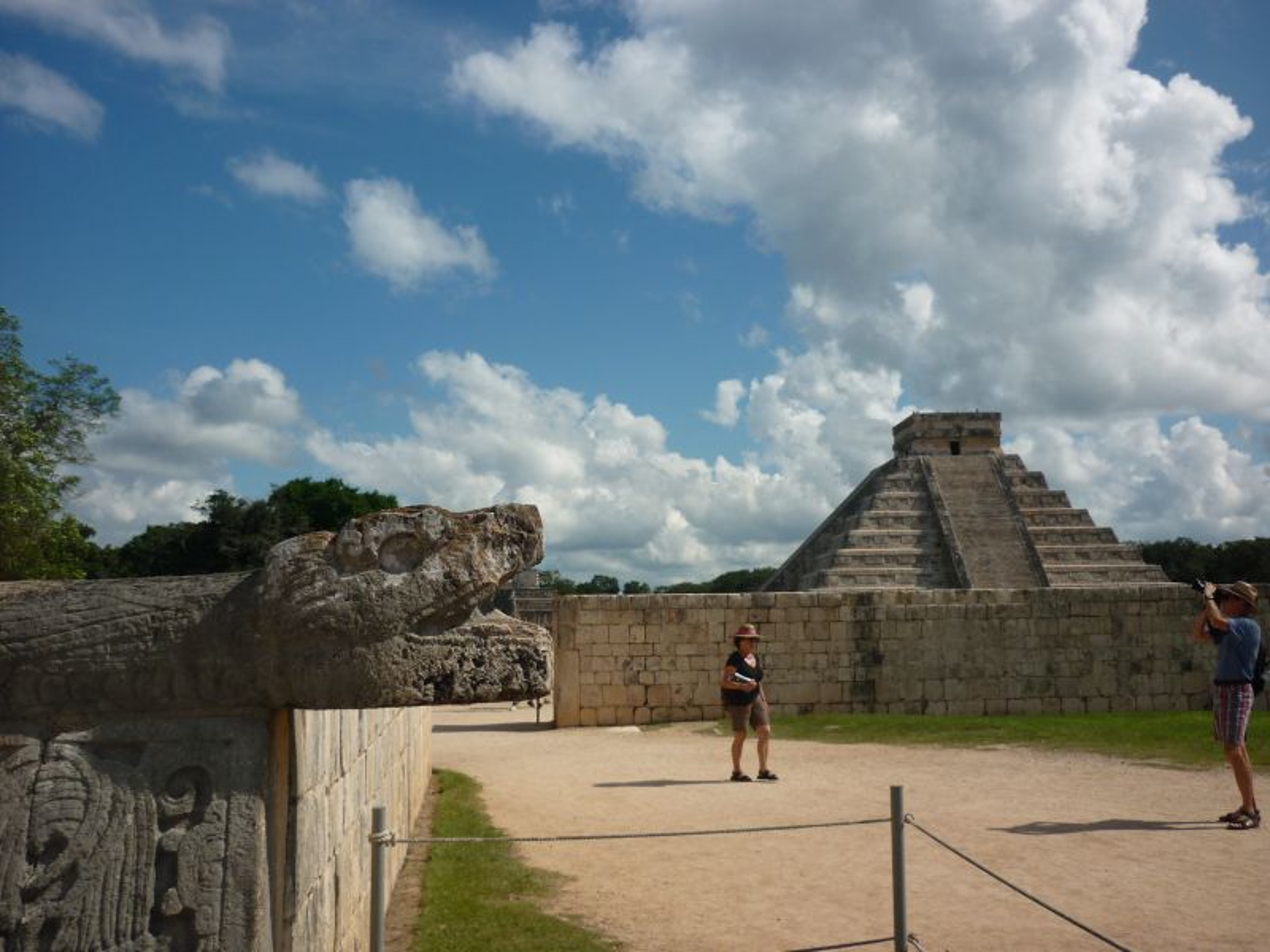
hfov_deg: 55.4
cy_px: 476
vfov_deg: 42.9
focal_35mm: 33
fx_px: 1211
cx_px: 635
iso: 80
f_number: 8
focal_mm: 5.5
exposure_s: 1/400
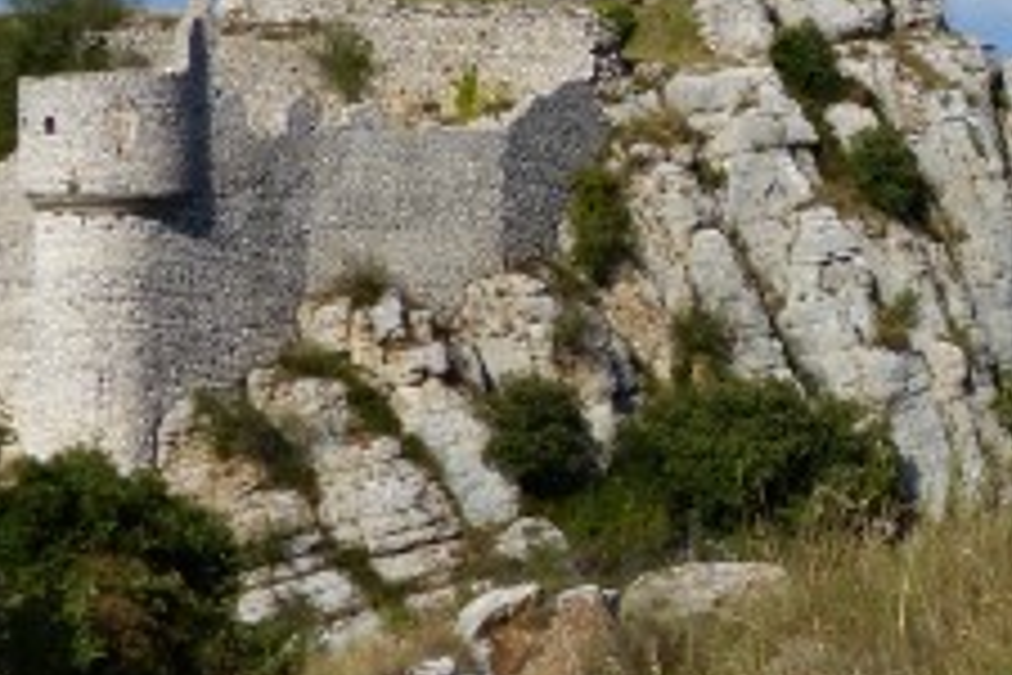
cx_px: 1052
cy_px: 90
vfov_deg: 18.2
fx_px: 2080
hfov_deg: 25.7
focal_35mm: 74
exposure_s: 1/1600
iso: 100
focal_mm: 4.6
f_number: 4
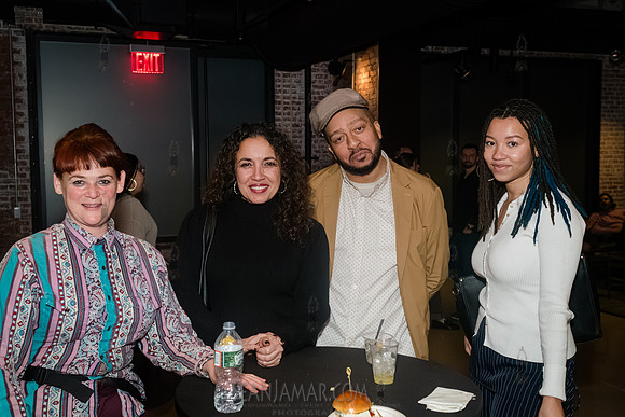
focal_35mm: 41
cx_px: 301
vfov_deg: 33.0
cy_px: 215
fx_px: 705
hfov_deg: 47.8
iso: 8000
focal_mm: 35
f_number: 5
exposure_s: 1/400
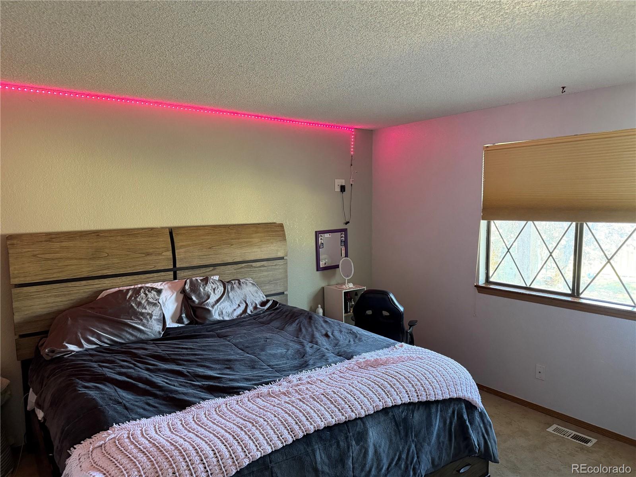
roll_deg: +1.1
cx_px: 318
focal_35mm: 24
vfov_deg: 56.8
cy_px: 238
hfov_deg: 71.6
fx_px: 441
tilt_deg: -3.6
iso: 500
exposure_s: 1/60
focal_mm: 6.76
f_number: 1.78
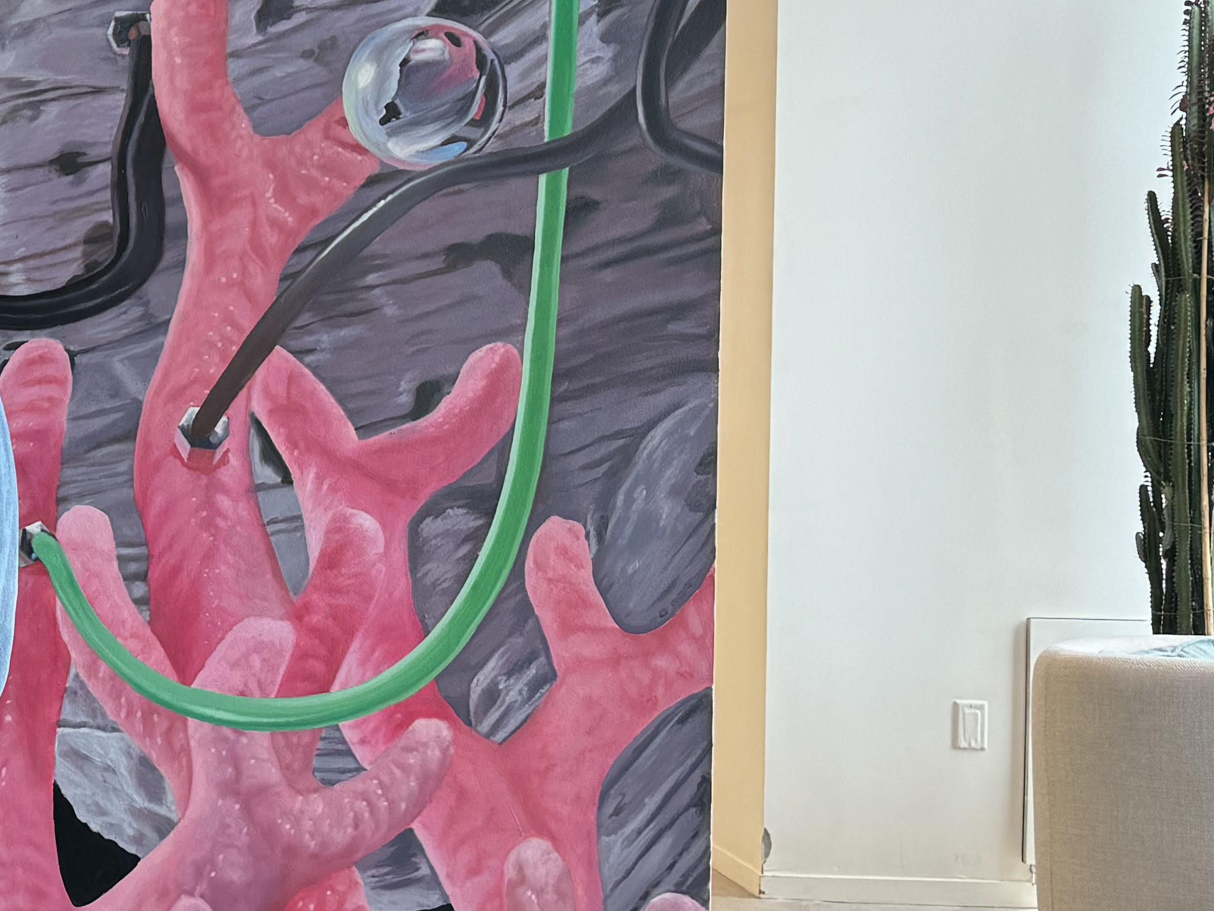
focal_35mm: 70
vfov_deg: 21.0
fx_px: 2455
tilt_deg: +0.2
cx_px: -358
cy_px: 407
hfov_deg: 24.3
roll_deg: -0.9
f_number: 1.78
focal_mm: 6.76
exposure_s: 1/120
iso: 100
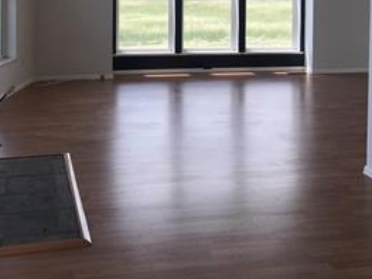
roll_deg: -0.1
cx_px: 155
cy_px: 1
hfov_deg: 37.4
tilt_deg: -0.6
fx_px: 548
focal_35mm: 51
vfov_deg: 27.0
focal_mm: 3.99
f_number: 1.8
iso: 20
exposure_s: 1/512
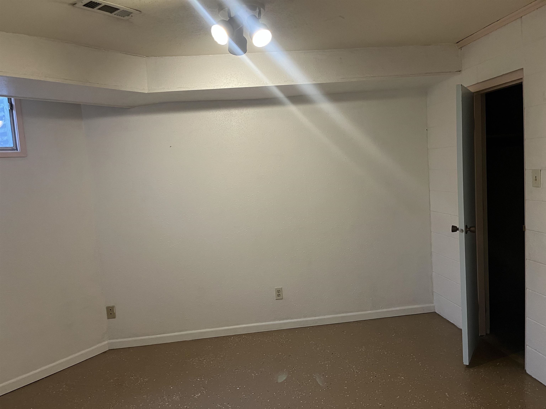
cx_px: 273
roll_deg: +4.0
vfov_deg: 53.1
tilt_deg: -5.9
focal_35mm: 26
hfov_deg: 67.3
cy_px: 204
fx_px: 410
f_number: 1.6
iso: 320
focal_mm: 5.1
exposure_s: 1/60
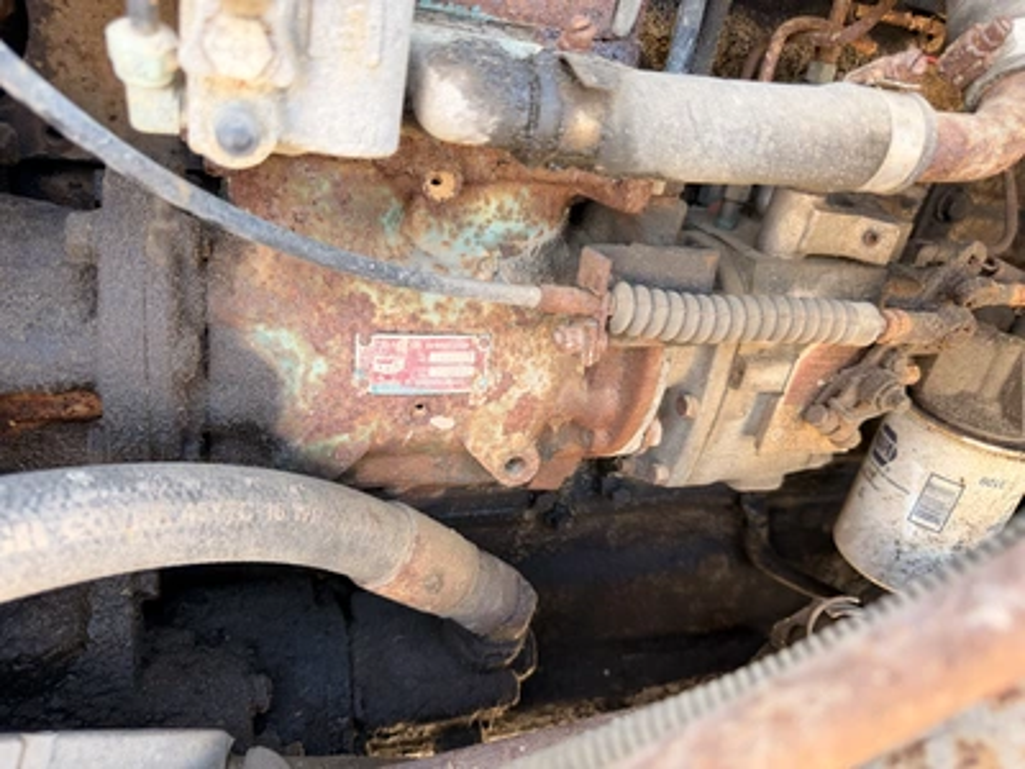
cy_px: 384
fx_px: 711
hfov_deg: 71.6
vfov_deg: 56.8
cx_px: 512
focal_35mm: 24
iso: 160
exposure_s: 1/121
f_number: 1.78
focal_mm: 6.76
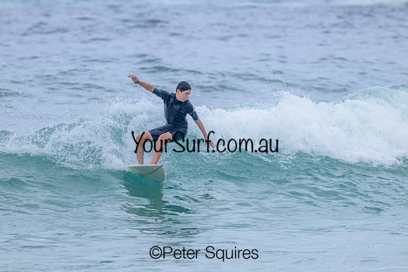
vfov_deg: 1.7
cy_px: 136
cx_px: 204
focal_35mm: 819
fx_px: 9286
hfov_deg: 2.5
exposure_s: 1/2000
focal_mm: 800
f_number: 11
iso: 1600
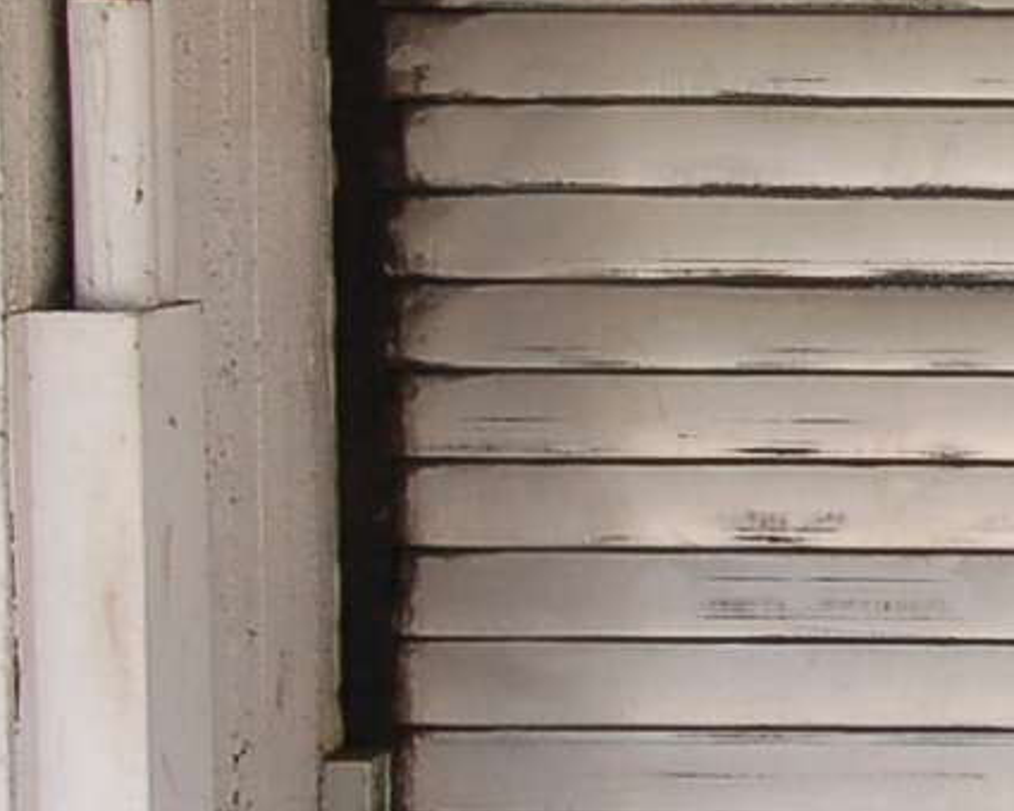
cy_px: 391
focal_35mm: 201
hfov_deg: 9.1
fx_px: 6032
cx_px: 1931
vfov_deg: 7.7
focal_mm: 28
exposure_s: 1/80
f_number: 8
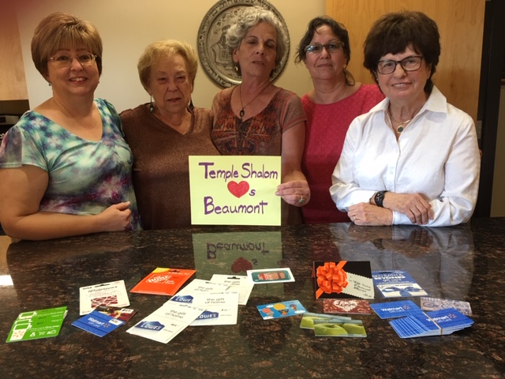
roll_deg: +2.0
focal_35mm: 29
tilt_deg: -11.1
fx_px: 423
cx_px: 252
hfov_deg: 61.7
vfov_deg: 48.2
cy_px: 190
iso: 32
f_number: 2.2
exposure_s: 1/15
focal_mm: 4.15
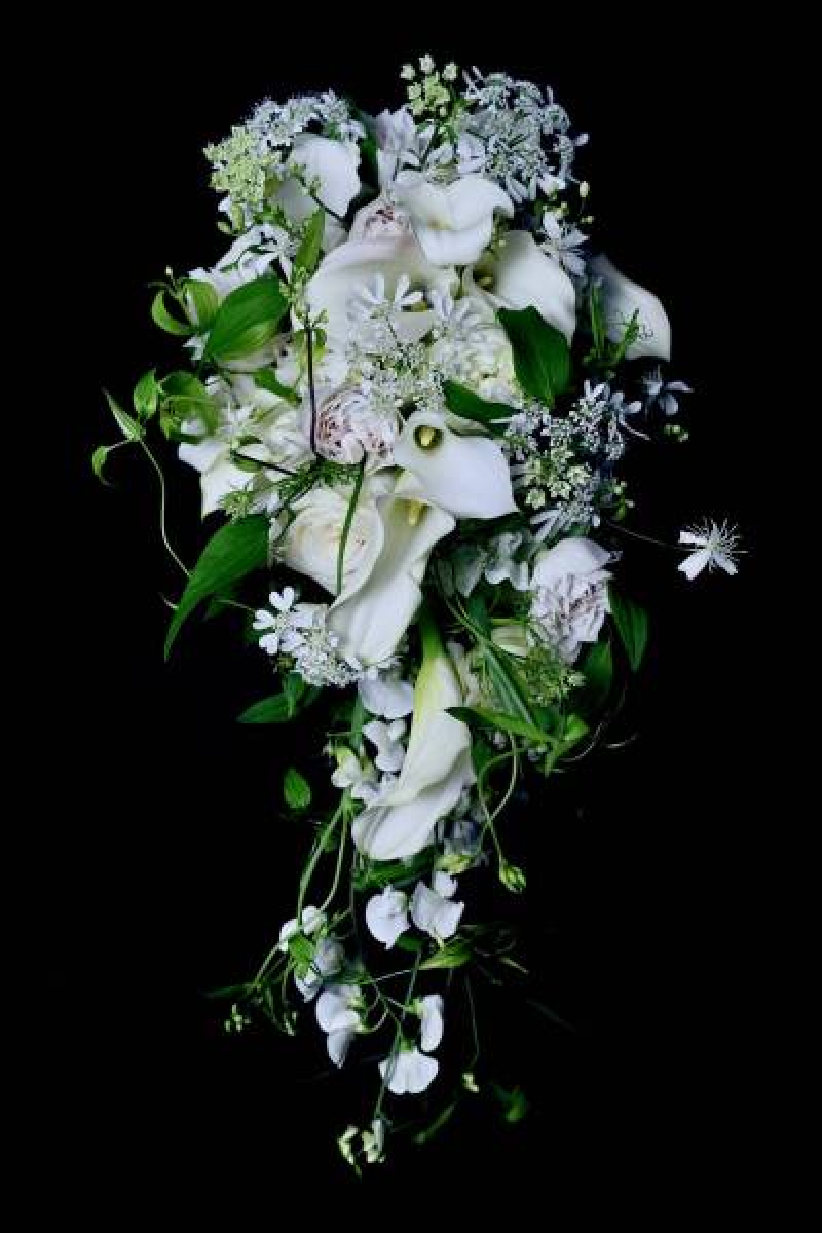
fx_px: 1164
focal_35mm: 34
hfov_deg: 38.9
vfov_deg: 55.8
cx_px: 411
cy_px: 616
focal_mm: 34
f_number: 5
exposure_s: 1/200
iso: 1600
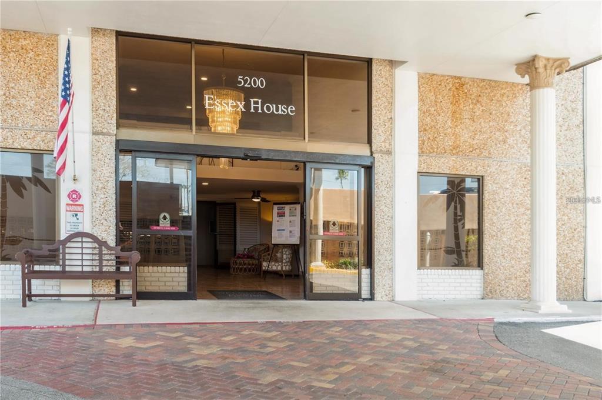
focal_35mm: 36
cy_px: 200
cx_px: 301
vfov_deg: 36.8
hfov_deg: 53.2
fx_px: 601
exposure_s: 1/6
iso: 100
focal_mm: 24
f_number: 8
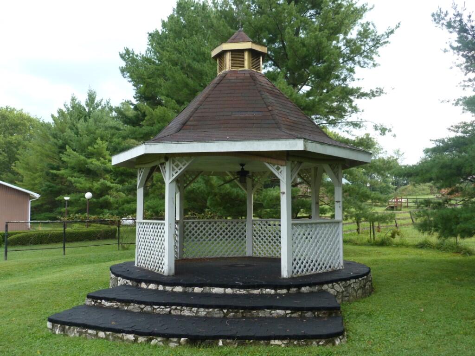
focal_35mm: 33
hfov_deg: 55.4
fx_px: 453
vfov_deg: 42.9
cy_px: 178
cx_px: 238
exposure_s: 1/100
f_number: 3.2
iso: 80
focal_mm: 5.9
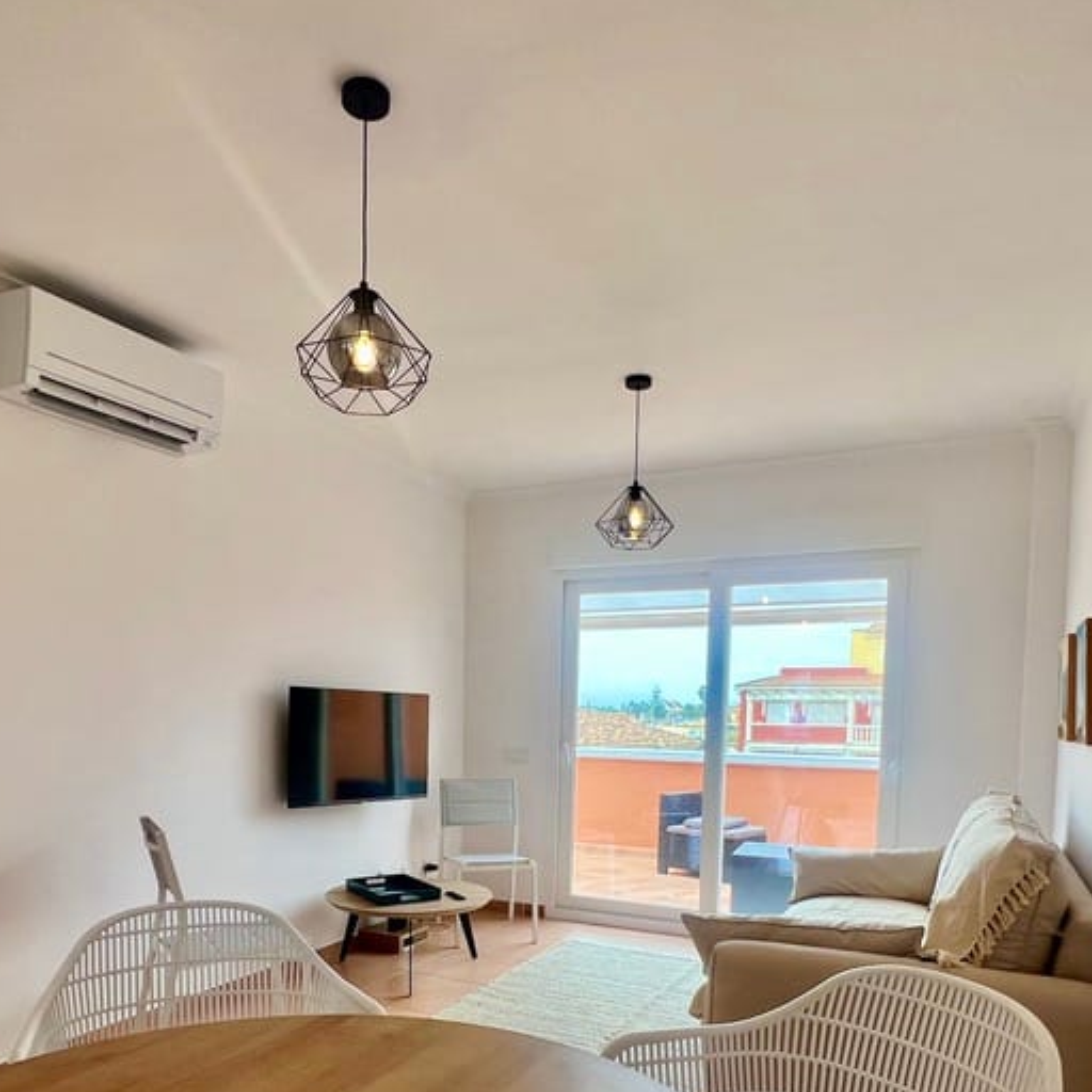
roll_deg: -0.8
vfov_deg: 64.5
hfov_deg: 67.2
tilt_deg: -3.6
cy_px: 774
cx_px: 512
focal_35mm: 23
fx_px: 821
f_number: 1.8
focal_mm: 1.57
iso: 32
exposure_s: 1/100
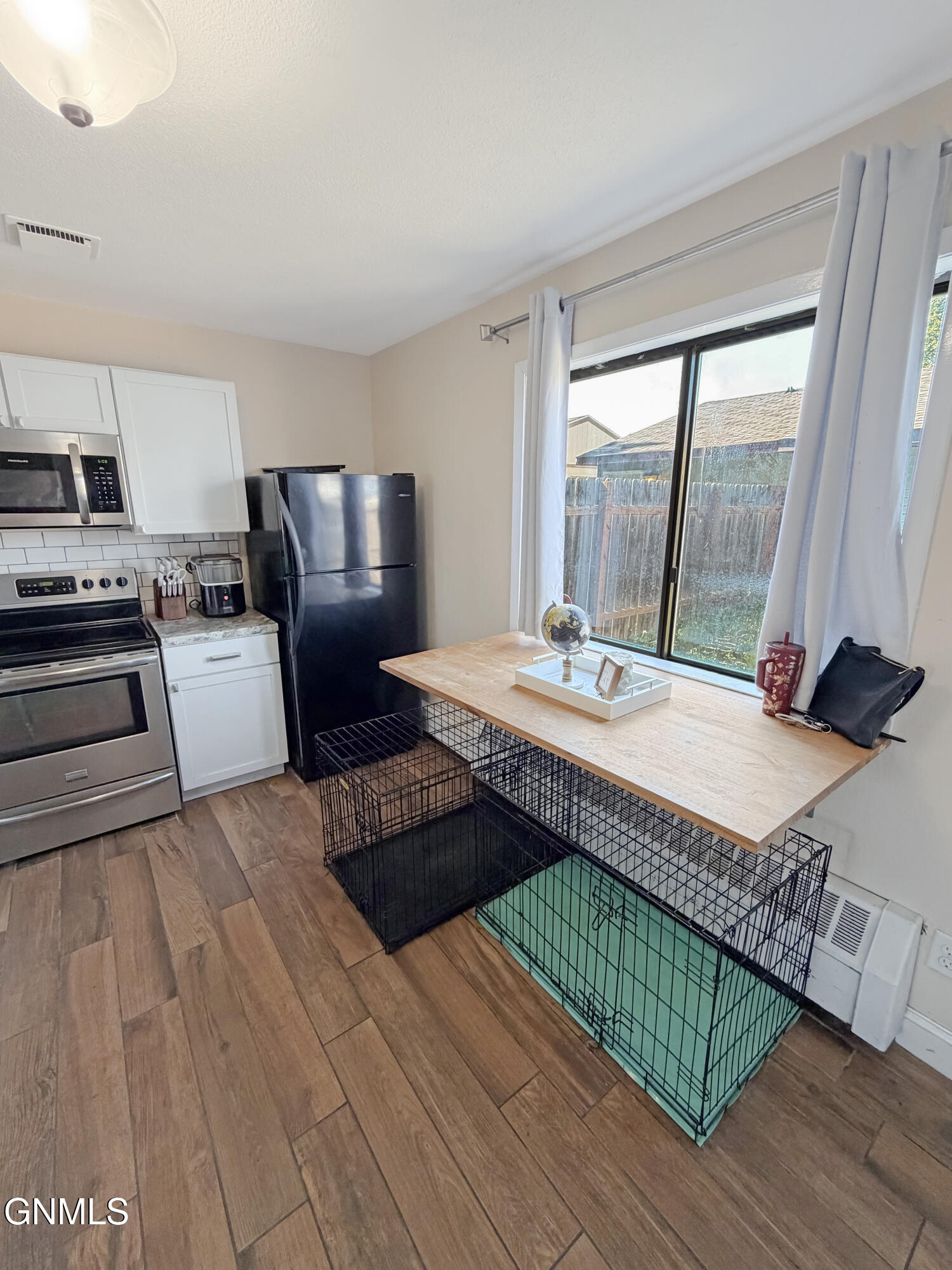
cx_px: 476
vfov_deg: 102.1
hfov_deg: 85.7
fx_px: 513
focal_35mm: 14
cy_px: 635
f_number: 2.2
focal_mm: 2.22
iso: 200
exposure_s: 1/120
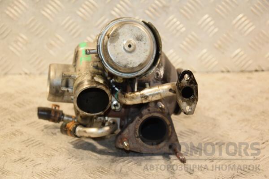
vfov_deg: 15.7
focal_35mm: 87
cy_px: 90
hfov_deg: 23.4
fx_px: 650
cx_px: 134
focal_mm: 58
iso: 800
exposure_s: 1/125
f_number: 5
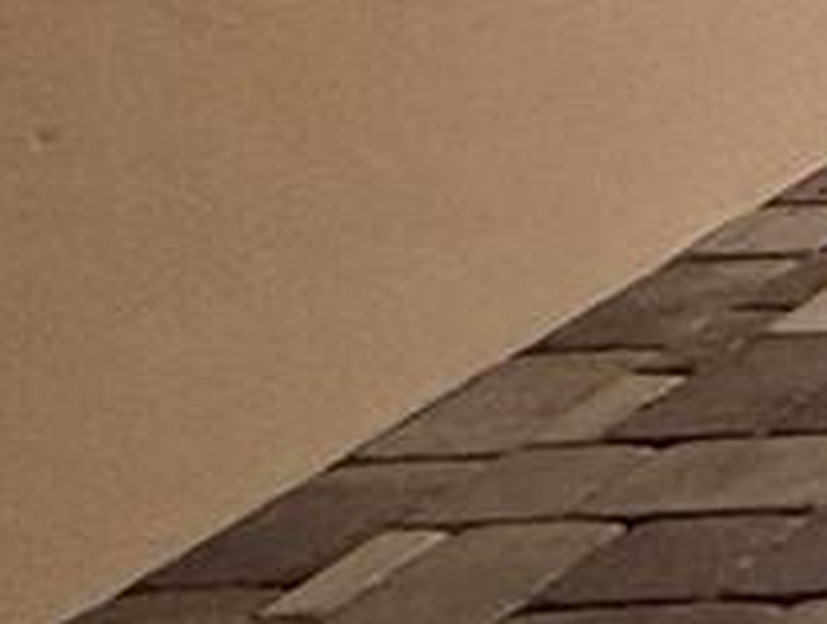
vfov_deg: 12.6
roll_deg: -0.4
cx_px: 2865
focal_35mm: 108
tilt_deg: -7.4
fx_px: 2585
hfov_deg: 9.7
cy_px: -488
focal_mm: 2.22
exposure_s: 1/241
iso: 64
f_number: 2.2
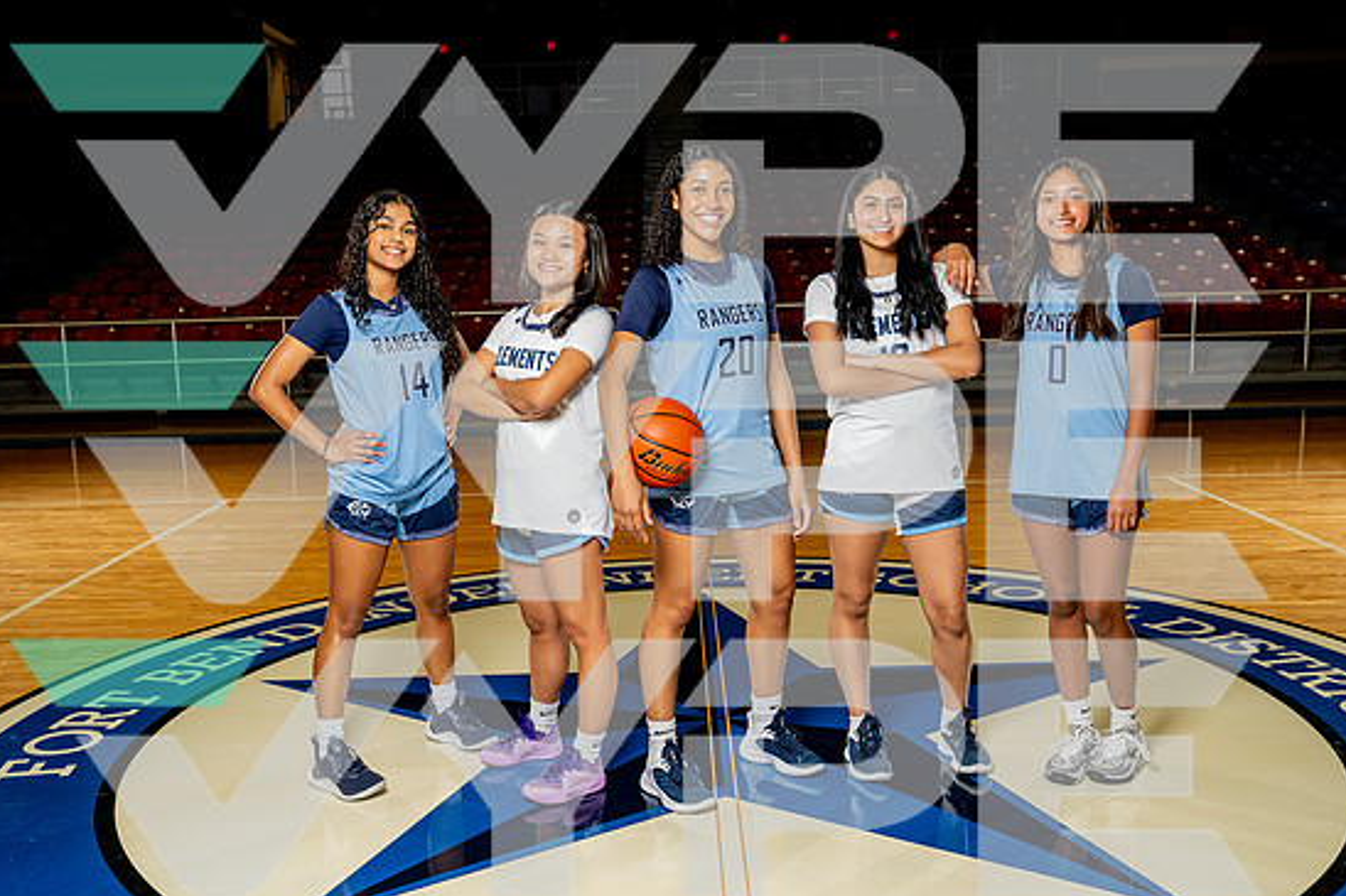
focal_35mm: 36
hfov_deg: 53.1
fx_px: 1346
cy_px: 473
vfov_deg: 36.8
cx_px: 644
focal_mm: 34
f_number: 5.6
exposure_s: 1/250
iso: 640
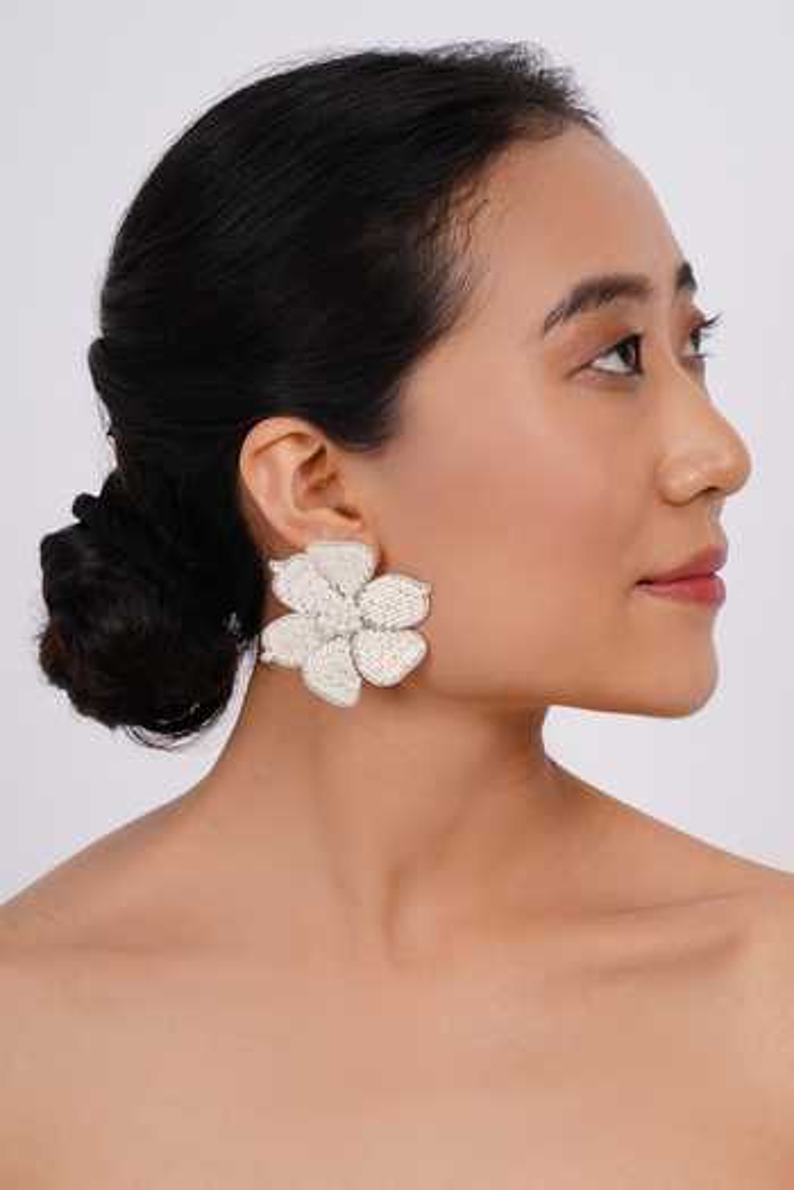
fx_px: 6616
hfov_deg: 6.9
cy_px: 595
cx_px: 397
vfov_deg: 10.3
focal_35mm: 200
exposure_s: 1/125
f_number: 13
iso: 200
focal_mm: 200
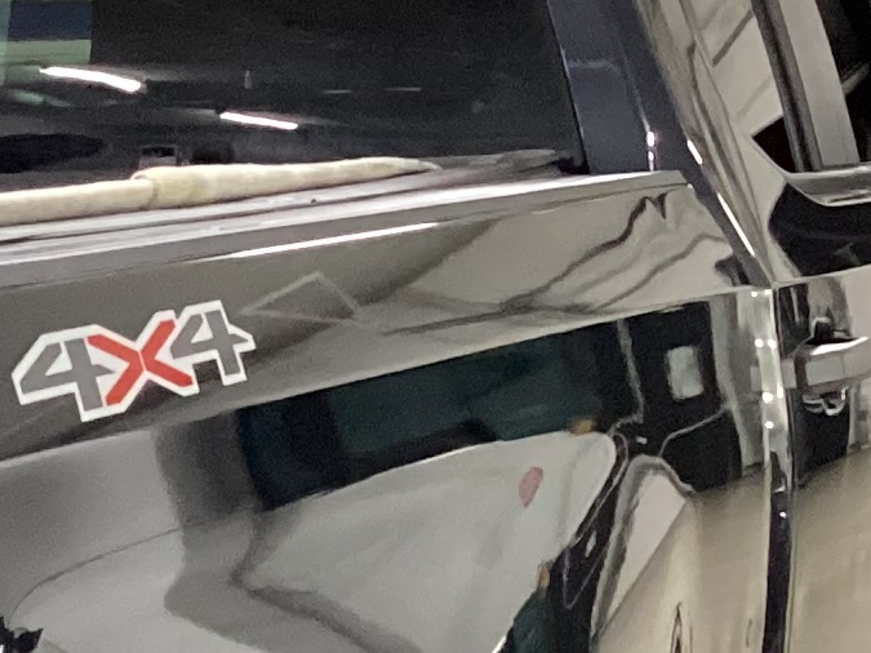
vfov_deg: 9.8
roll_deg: -0.4
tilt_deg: -13.3
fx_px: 3774
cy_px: 772
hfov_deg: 11.9
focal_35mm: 150
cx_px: -803
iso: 320
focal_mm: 3.3
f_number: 2.4
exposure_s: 1/33
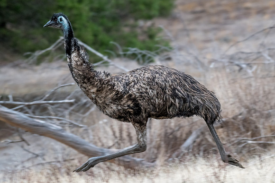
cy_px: 92
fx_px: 2130
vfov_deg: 4.9
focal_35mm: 279
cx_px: 160
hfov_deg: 7.4
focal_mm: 240
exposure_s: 1/320
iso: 2800
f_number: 5.6
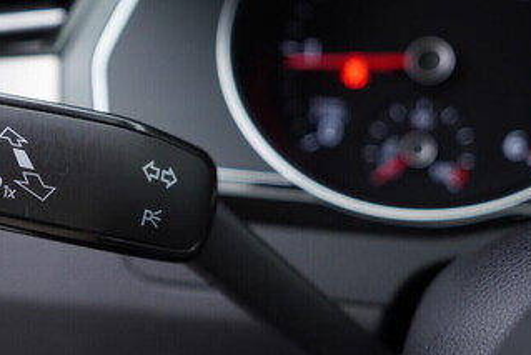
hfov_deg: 31.5
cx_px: 108
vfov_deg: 21.9
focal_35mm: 62
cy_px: 212
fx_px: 915
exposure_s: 1/40
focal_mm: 24
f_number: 2.8
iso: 160
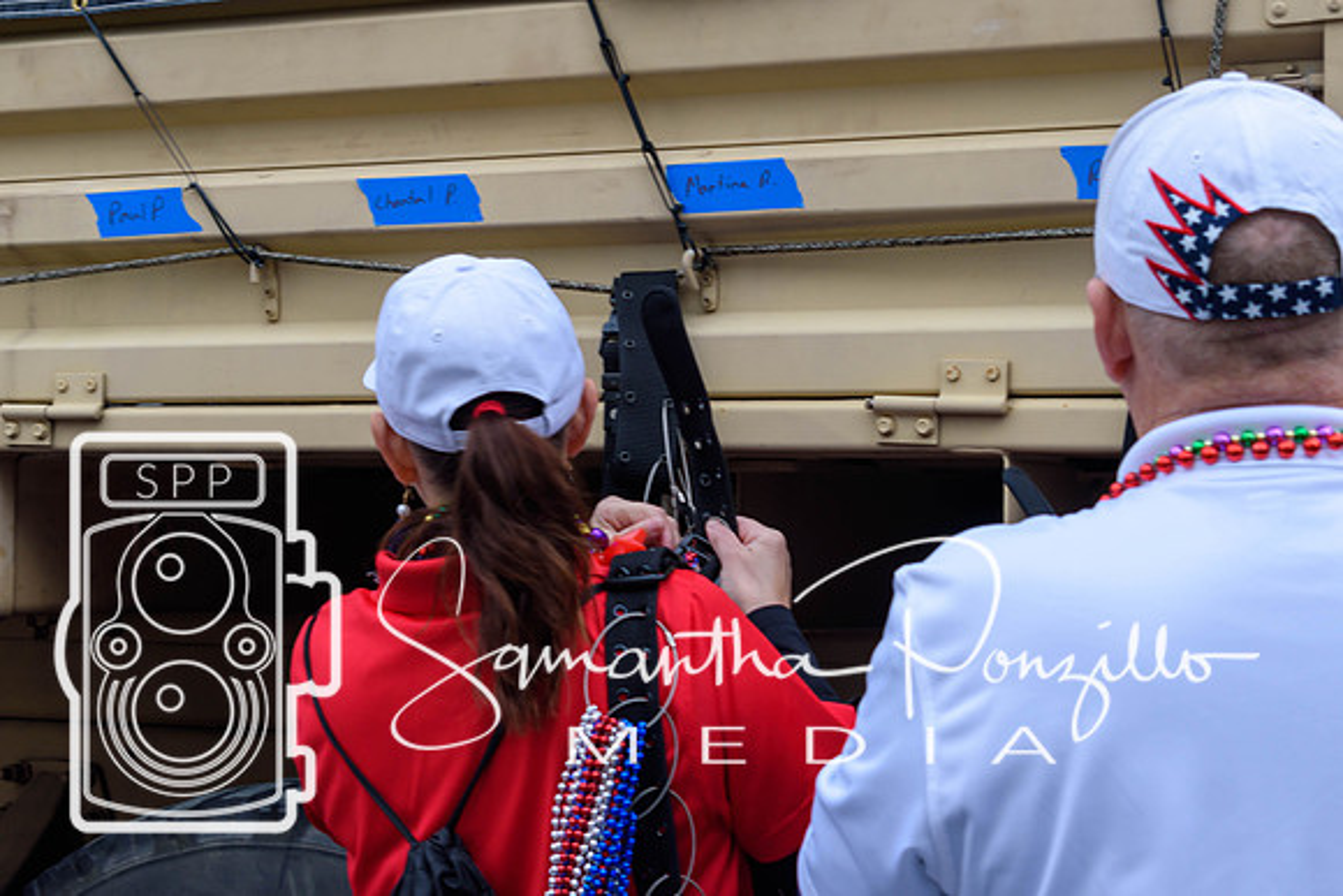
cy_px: 448
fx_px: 2910
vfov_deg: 17.5
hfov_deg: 26.0
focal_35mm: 78
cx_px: 672
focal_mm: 52
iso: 200
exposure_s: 1/250
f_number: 8
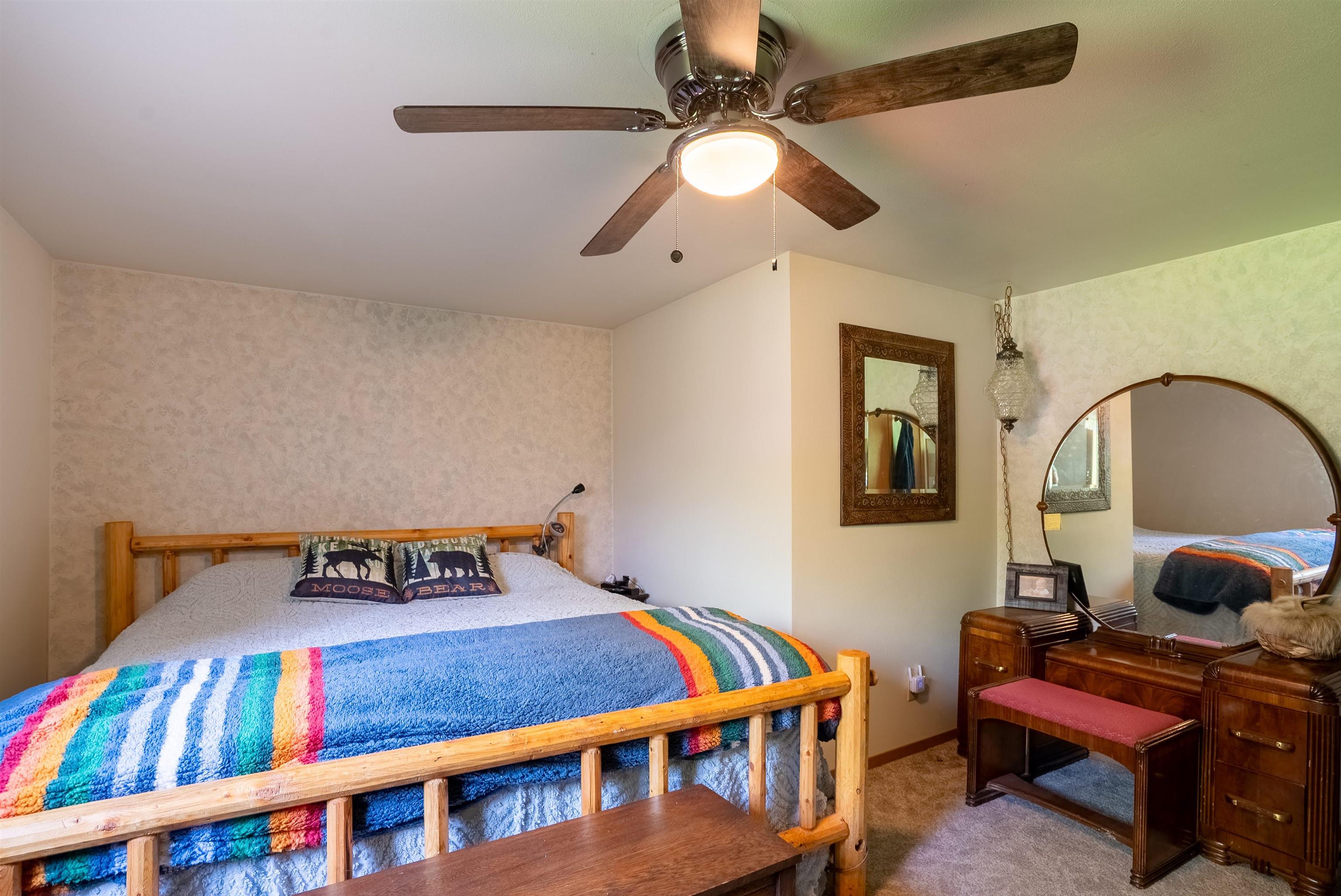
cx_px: 670
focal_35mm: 16
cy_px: 448
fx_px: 596
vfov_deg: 73.8
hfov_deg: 96.7
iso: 400
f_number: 8
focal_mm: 16
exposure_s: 1/50
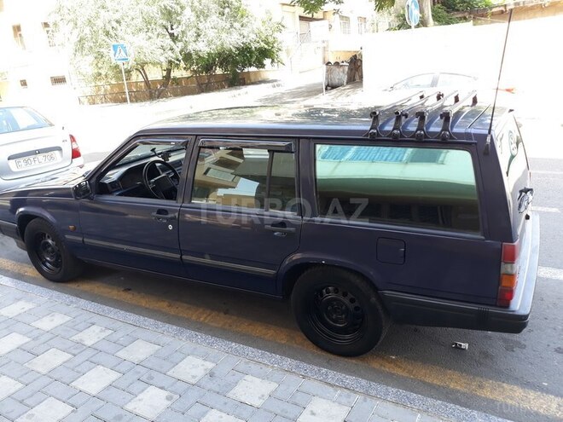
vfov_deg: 51.4
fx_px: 439
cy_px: 211
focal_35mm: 27
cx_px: 282
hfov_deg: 65.3
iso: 40
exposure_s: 1/136
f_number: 1.7
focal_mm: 3.71
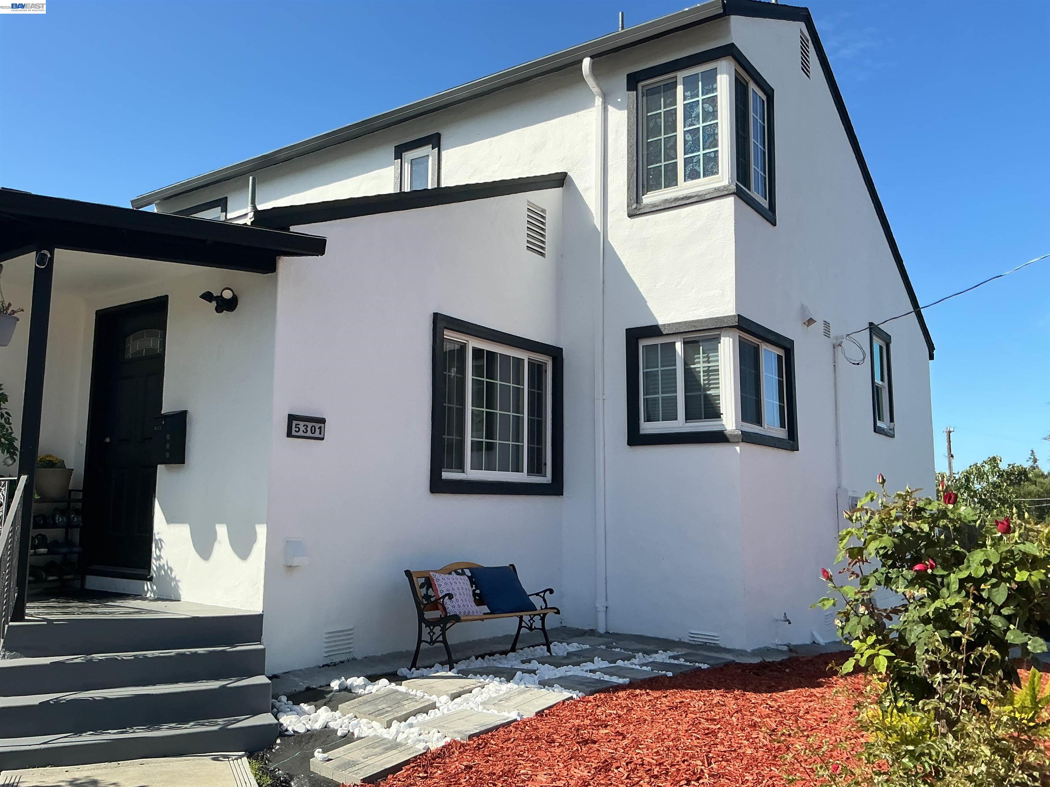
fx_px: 880
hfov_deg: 61.7
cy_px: 394
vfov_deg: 48.2
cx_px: 525
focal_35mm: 29
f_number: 1.8
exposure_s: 1/1626
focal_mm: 3
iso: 25
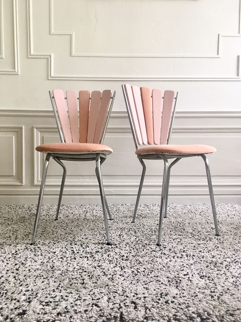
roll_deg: -0.8
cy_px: 161
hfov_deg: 48.2
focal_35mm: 29
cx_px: 120
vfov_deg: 61.7
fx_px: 269
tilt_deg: -2.7
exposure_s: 1/33
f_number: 2.2
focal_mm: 4.15
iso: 50
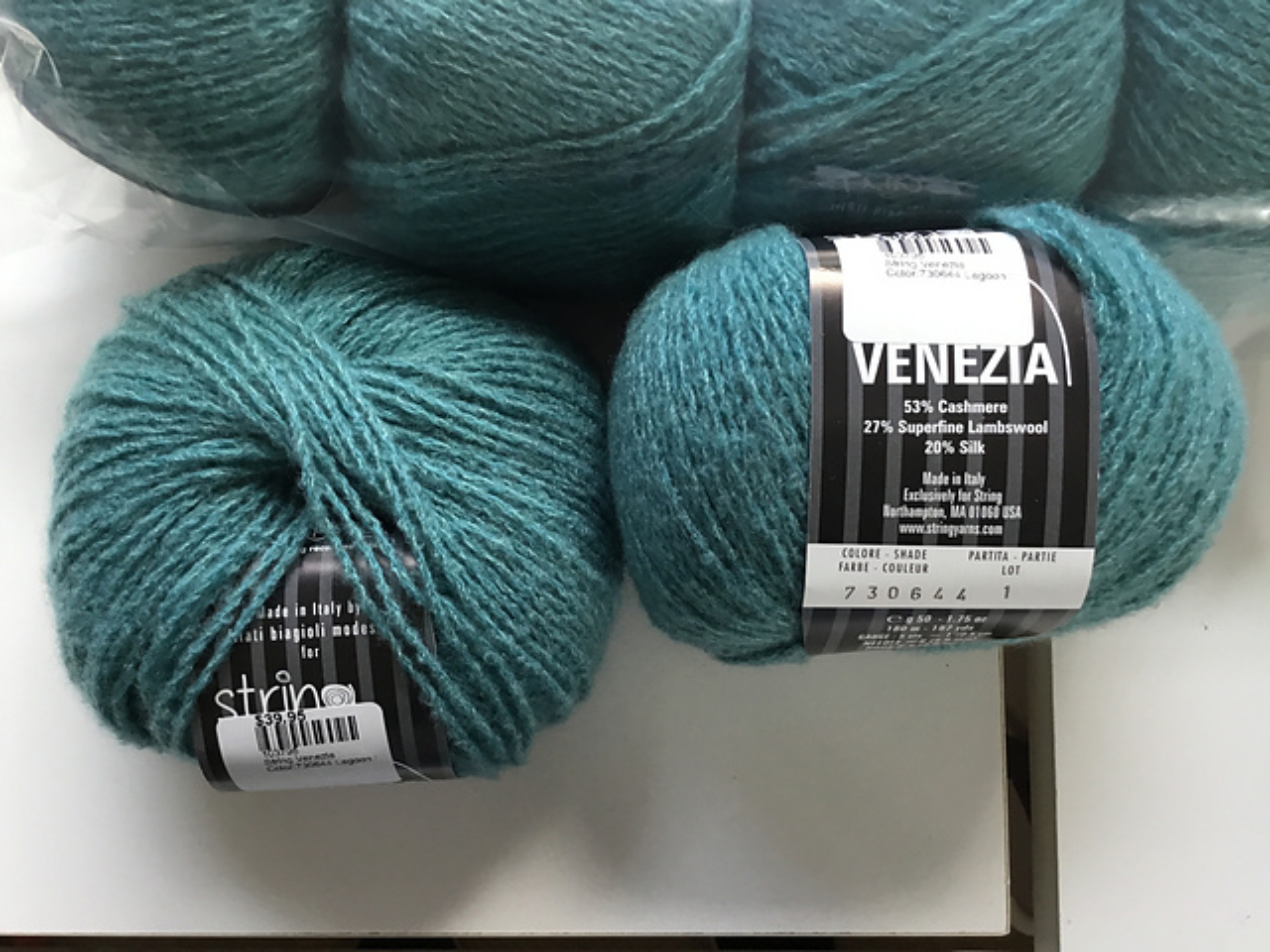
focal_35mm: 31
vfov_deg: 45.4
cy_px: 476
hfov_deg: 58.4
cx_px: 635
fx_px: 1137
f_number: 2.4
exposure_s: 1/30
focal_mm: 3.3
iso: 50
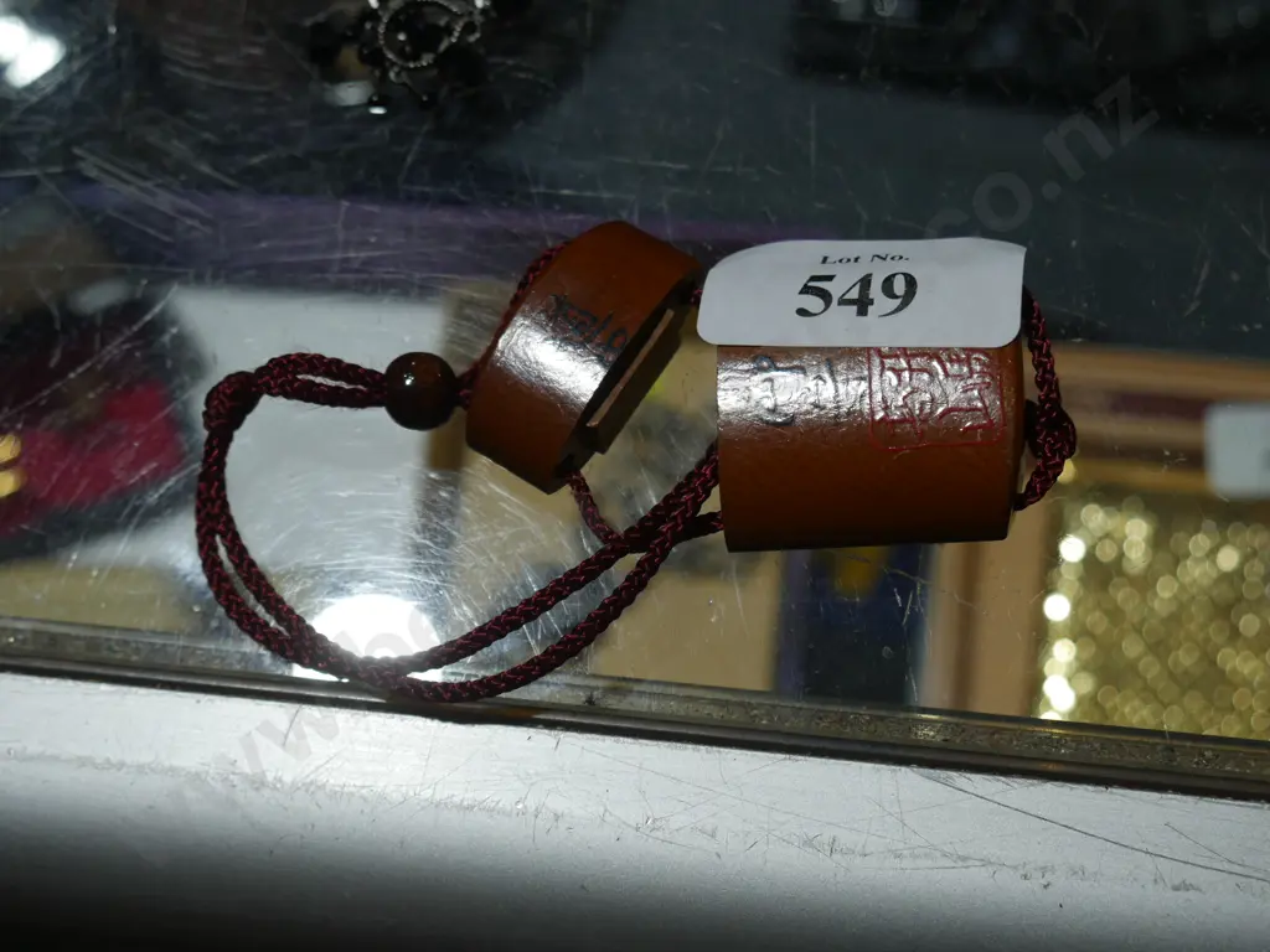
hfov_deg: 35.5
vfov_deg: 27.0
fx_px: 1981
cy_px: 476
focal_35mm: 54
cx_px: 635
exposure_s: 1/100
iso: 200
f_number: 5.3
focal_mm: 27
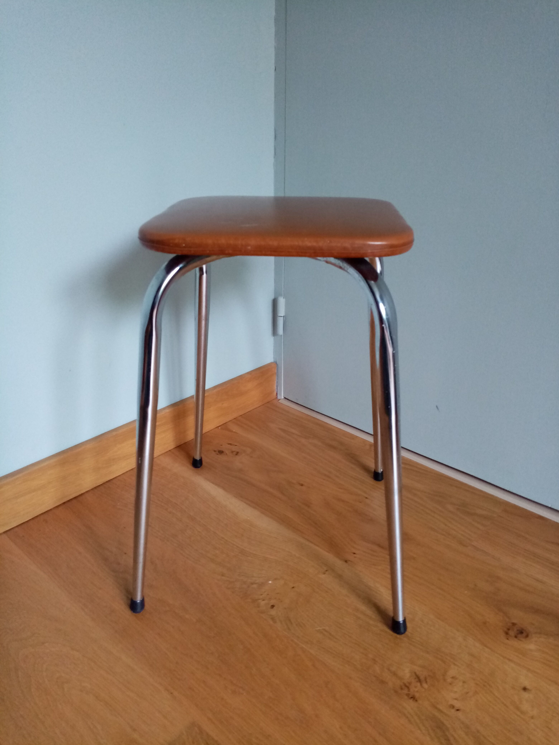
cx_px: 280
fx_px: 560
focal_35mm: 26
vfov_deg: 67.3
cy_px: 372
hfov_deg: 53.1
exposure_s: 1/25
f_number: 1.8
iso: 367
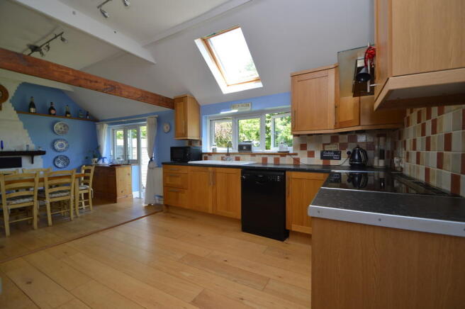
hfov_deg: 100.4
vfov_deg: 77.2
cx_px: 232
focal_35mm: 15
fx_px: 194
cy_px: 154
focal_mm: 10
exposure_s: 1/60
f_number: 4
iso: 100
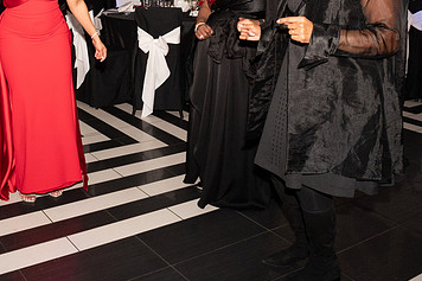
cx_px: 88
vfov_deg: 30.0
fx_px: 516
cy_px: 68
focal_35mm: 44
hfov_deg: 42.6
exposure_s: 1/125
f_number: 6.3
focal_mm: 18
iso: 2500
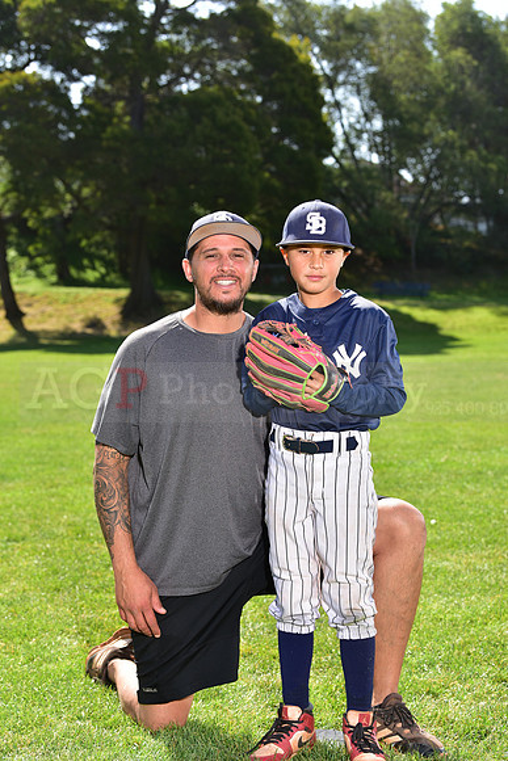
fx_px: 1586
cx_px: 254
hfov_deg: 18.2
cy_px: 380
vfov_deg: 27.0
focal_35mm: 75
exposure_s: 1/250
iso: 100
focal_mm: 75
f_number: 5.6
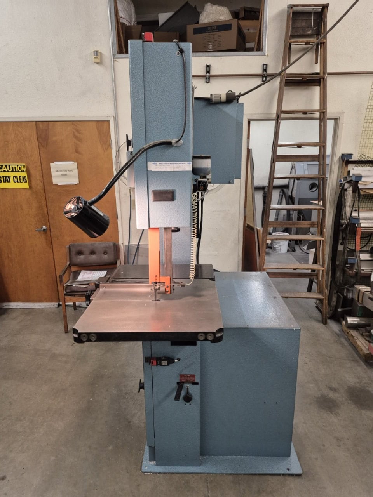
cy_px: 248
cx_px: 186
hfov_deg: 58.9
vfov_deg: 73.9
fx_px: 330
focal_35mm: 23
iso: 640
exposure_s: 1/120
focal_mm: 5.4
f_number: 1.8
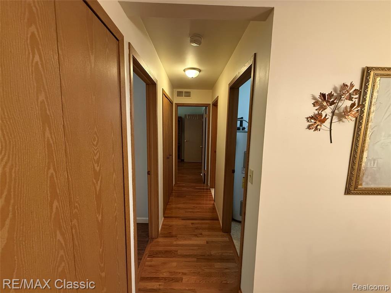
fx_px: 158
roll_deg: -1.1
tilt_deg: -6.0
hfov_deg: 102.1
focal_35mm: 14
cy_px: 146
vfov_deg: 85.7
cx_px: 196
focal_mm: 2.22
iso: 640
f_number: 2.2
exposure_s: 1/60
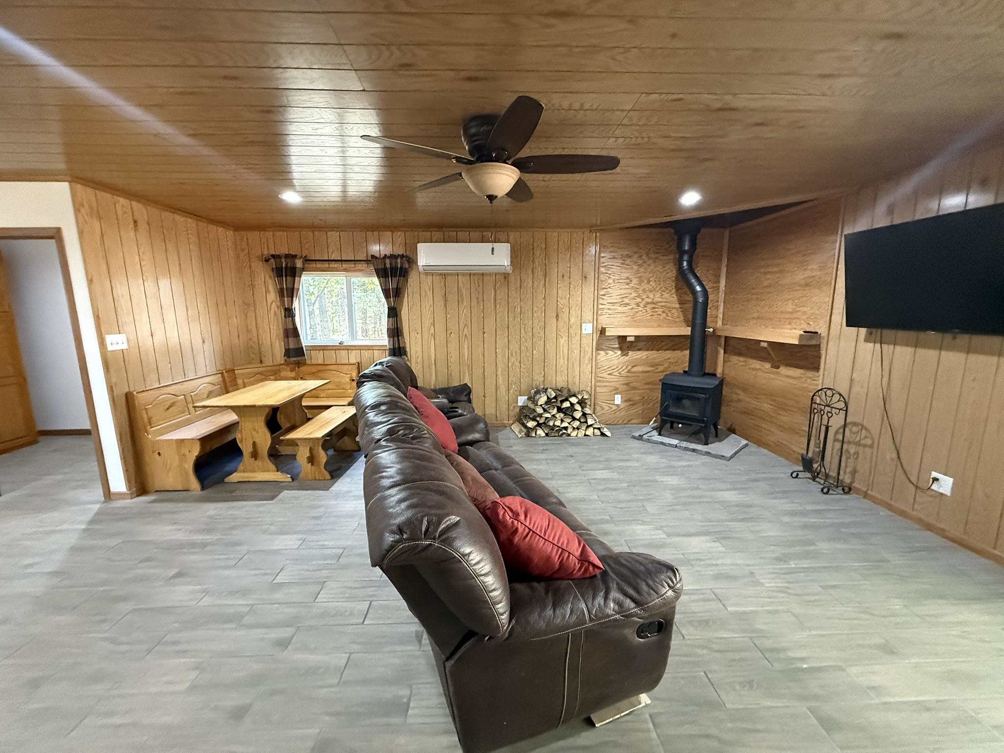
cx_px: 502
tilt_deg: -9.2
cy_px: 376
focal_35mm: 14
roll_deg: +0.4
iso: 1000
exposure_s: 1/60
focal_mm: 2.22
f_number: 2.2
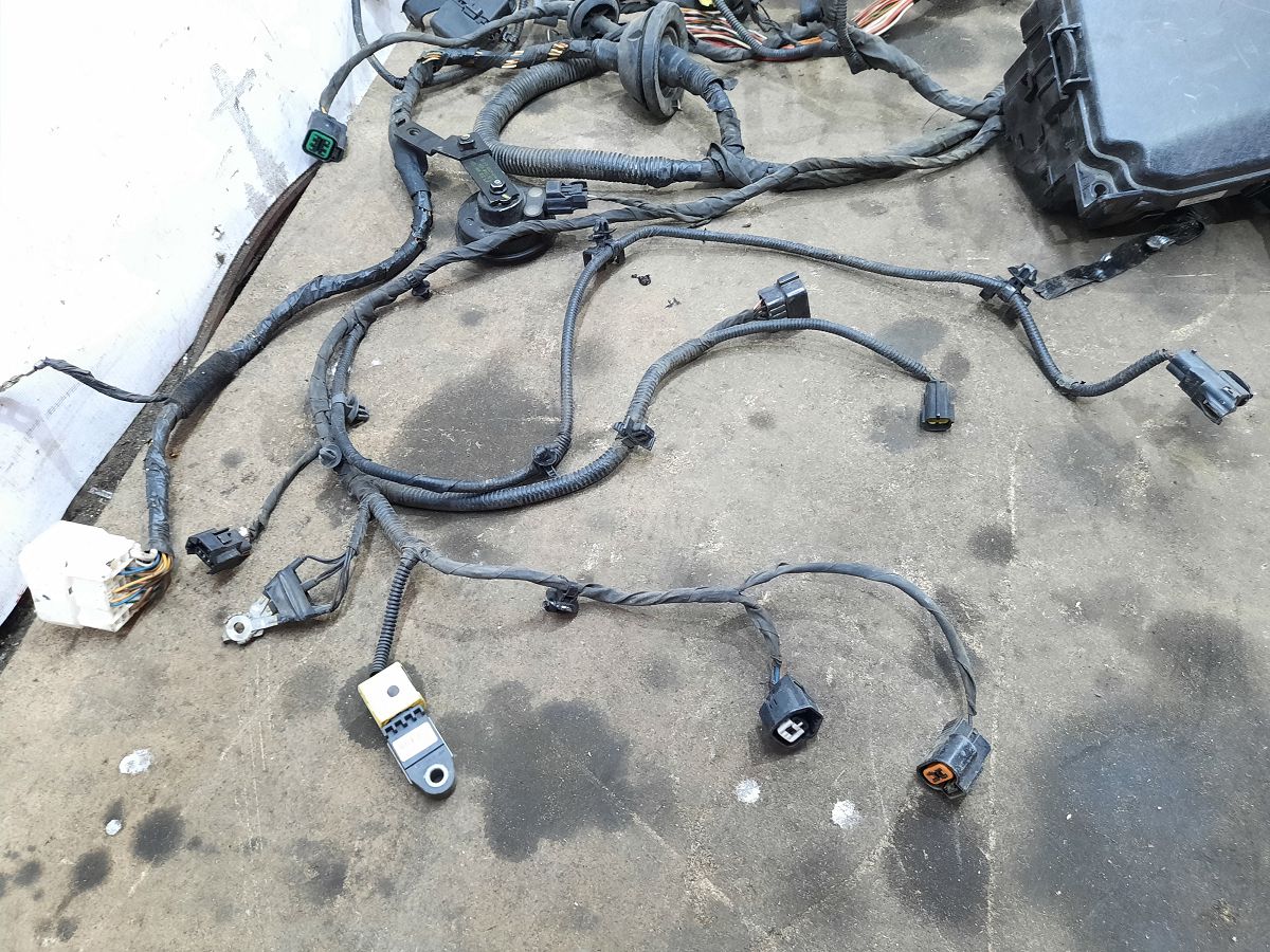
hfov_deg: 69.4
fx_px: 917
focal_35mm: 25
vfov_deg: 54.9
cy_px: 476
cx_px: 635
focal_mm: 4.6
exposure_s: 1/25
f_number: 2
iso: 320
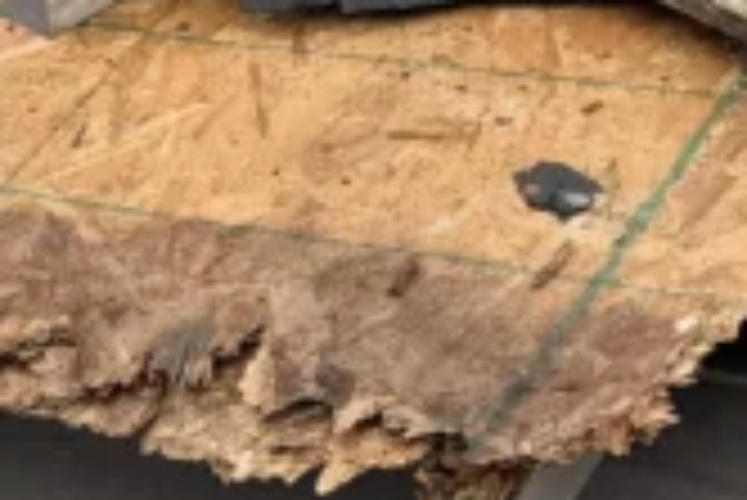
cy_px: 27
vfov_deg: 8.9
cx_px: -396
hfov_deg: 12.6
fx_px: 3198
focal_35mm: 154
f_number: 1.78
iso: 80
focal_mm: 6.76
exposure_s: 1/1361
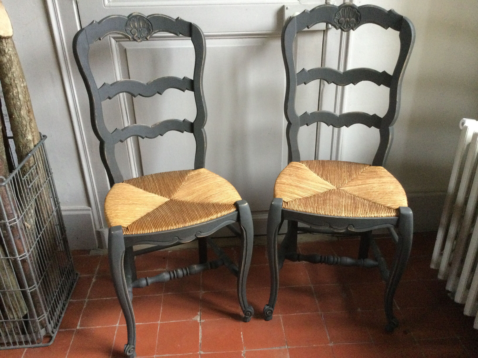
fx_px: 428
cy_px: 179
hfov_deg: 58.4
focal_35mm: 31
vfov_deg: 45.4
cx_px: 239
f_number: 2.4
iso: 400
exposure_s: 1/17
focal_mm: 3.3
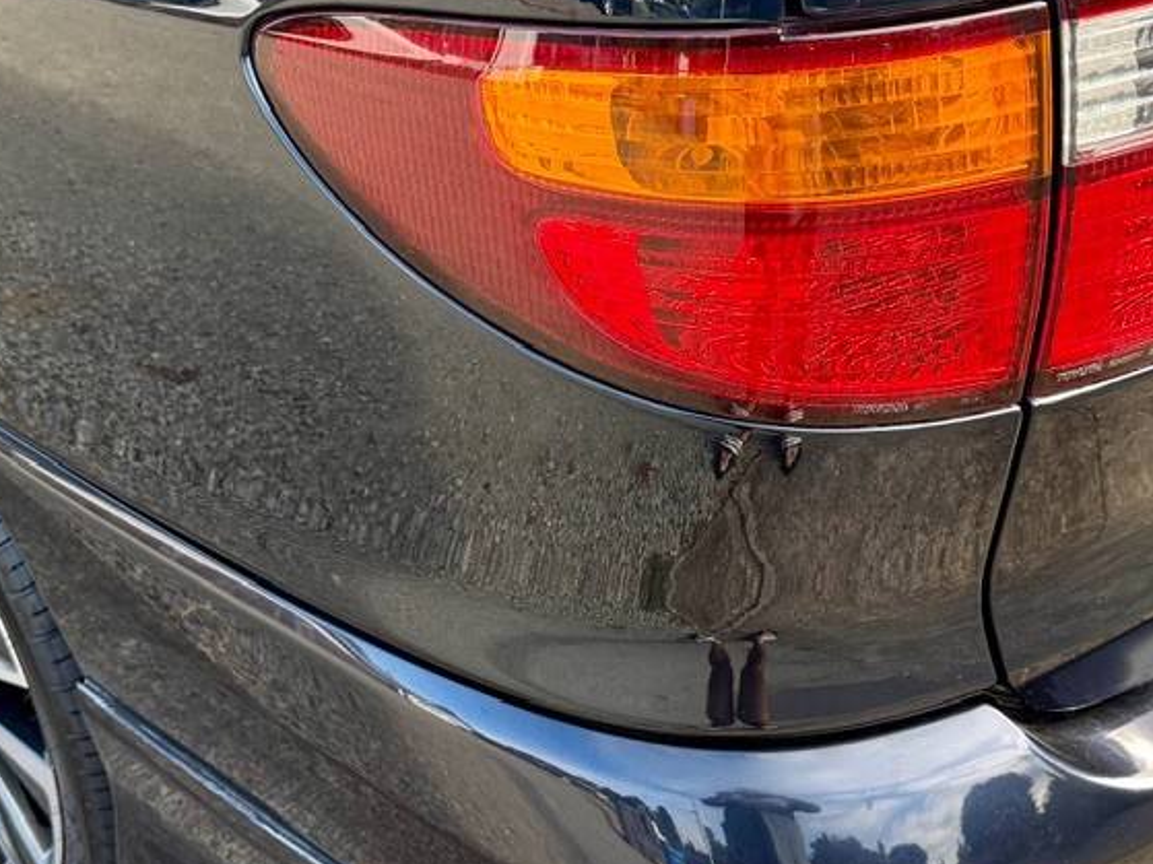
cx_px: 497
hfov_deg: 34.9
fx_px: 1832
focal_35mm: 55
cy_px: 398
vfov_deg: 26.5
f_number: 1.78
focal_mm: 6.76
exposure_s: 1/416
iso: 100
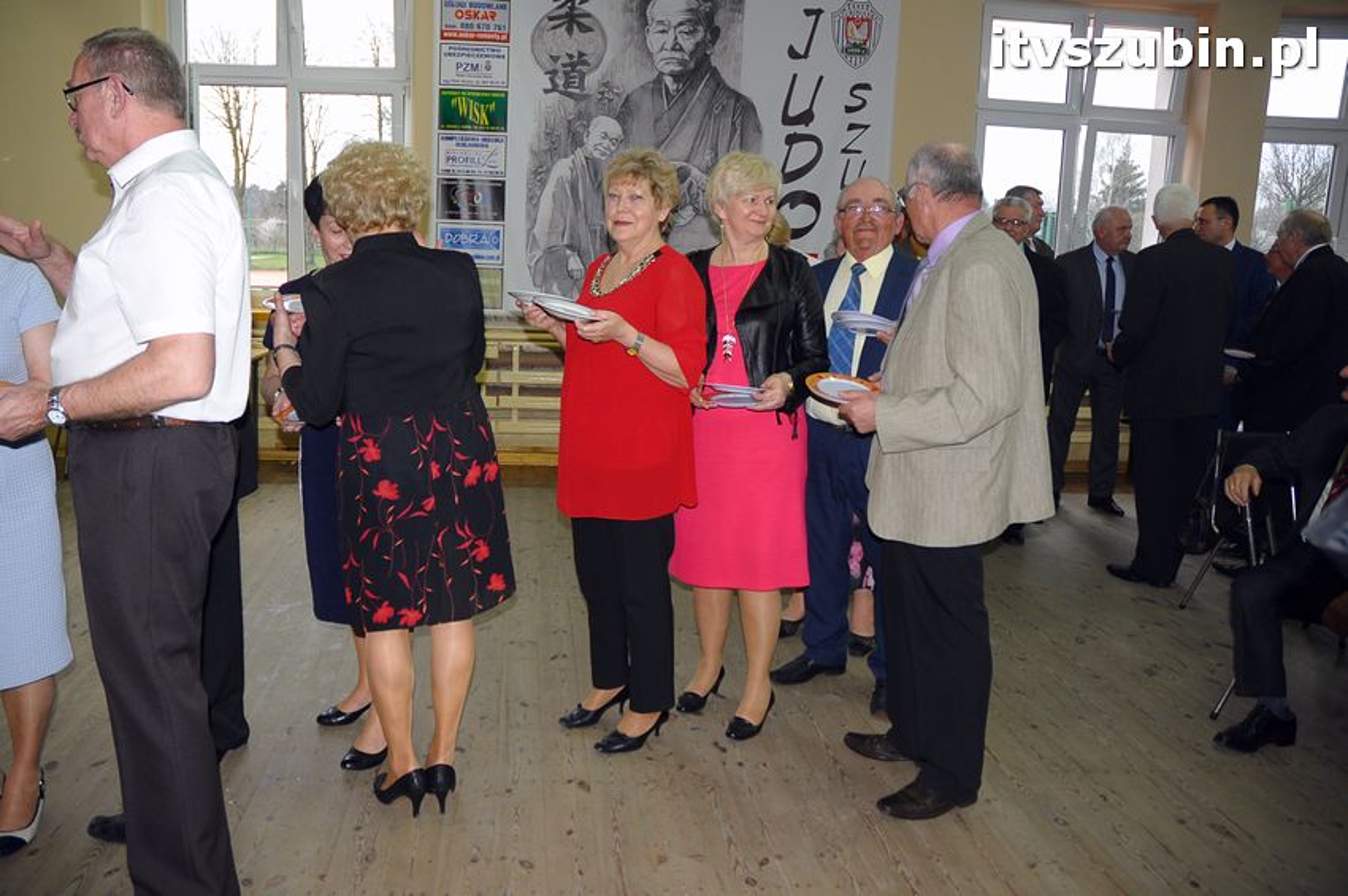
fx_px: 1010
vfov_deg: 47.8
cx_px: 674
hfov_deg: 67.4
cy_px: 448
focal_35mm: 27
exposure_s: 1/60
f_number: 4
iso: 640
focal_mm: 18
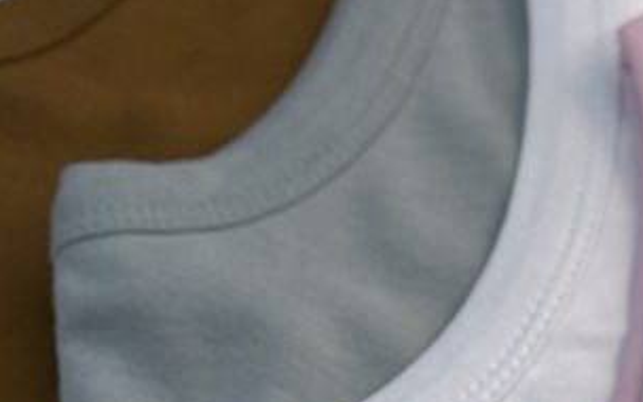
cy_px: 691
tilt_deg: -55.0
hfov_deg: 9.2
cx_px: 850
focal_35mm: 223
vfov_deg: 5.8
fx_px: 3908
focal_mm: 6.76
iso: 50
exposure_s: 1/216
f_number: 1.78
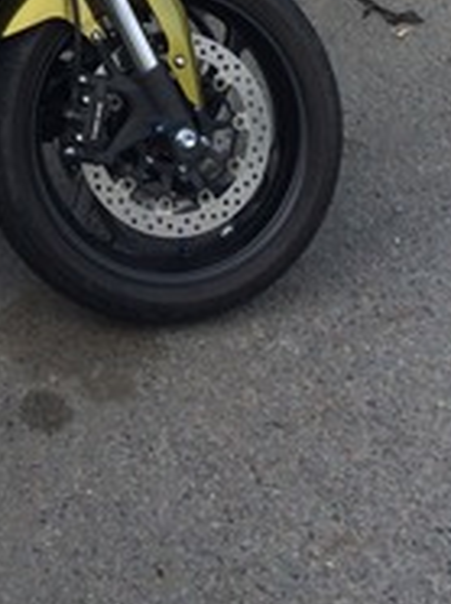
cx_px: -172
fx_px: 1689
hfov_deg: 14.4
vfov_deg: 18.2
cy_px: -279
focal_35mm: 97
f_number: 2.2
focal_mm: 4.12
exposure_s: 1/789
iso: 32
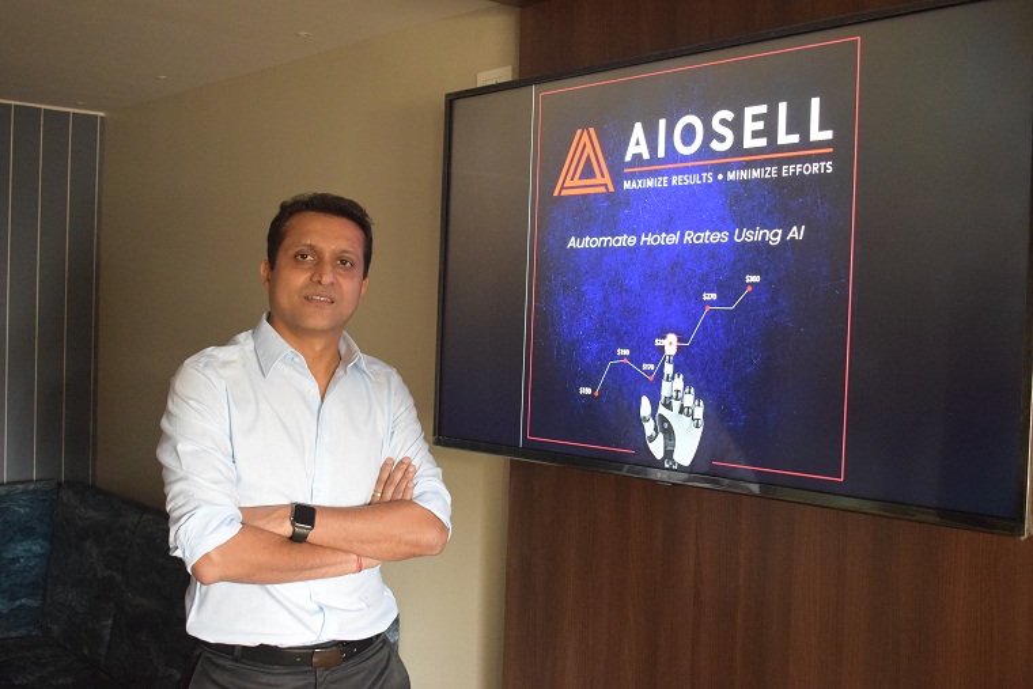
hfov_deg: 47.9
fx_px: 1162
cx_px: 516
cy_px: 344
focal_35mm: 40
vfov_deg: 33.0
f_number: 4
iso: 3200
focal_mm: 27
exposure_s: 1/25
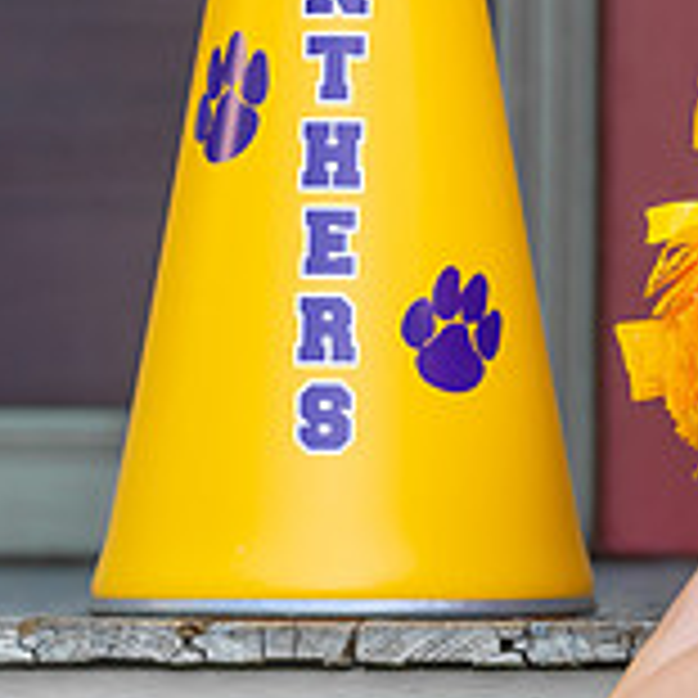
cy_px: -183
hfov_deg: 3.7
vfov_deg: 3.7
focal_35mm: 467
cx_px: 1006
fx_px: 10654
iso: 160
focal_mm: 112
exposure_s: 1/320
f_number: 2.8
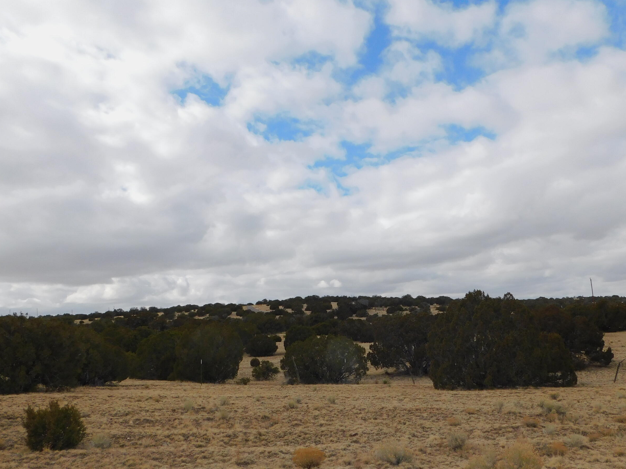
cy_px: 271
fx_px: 543
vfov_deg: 46.6
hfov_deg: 59.8
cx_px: 347
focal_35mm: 30
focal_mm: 4.1
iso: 125
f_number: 6
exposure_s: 1/500
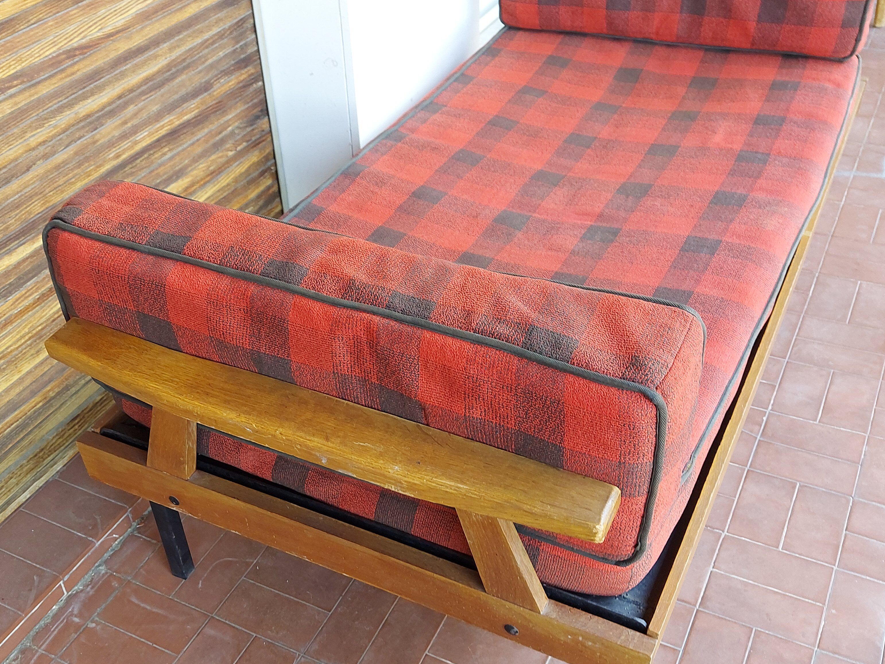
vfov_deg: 39.4
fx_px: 920
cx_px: 379
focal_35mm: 36
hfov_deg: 51.2
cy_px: 416
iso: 80
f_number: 1.8
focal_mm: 5.23
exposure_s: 1/50
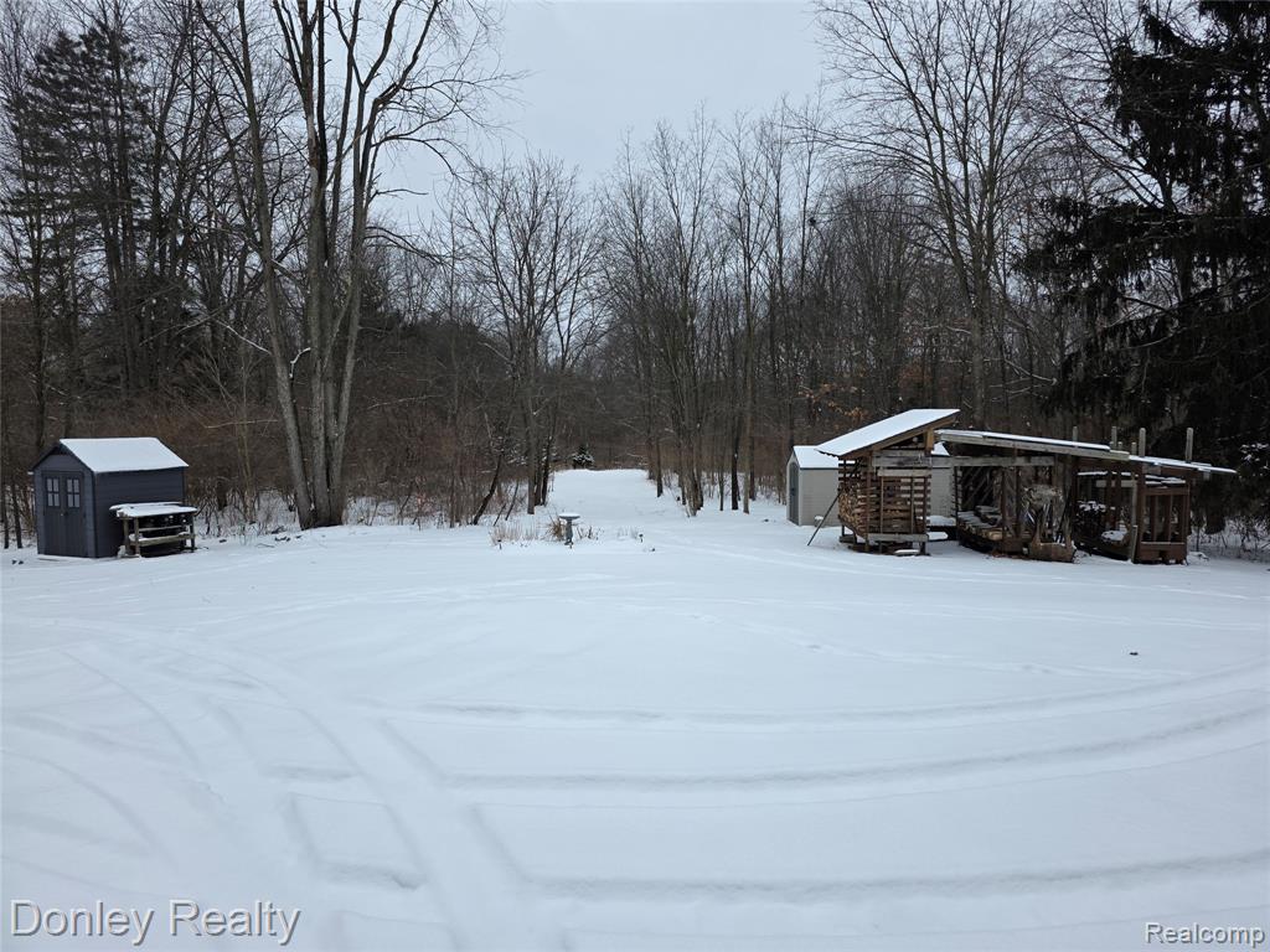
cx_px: 635
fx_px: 844
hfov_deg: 73.9
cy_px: 476
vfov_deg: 58.9
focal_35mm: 23
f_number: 1.7
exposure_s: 1/3177
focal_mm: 6.3
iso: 80
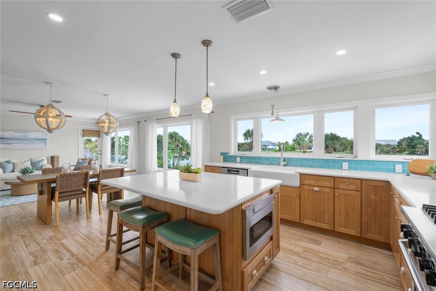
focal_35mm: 16
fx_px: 194
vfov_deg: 73.8
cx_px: 218
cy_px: 146
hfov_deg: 96.7
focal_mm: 16
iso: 400
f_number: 10
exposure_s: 1/5
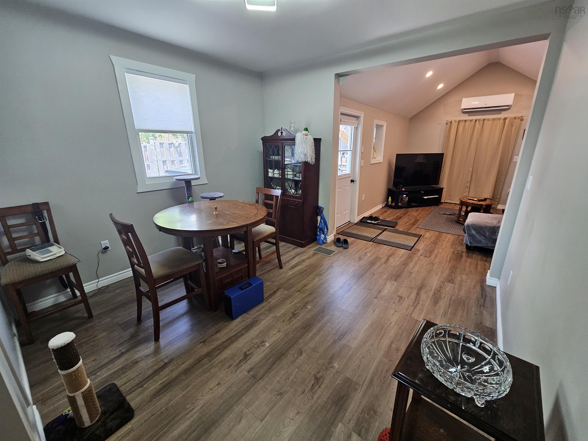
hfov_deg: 106.2
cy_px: 220
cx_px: 294
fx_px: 221
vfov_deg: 89.9
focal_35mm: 13
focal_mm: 2.2
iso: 200
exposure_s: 1/60
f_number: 2.2
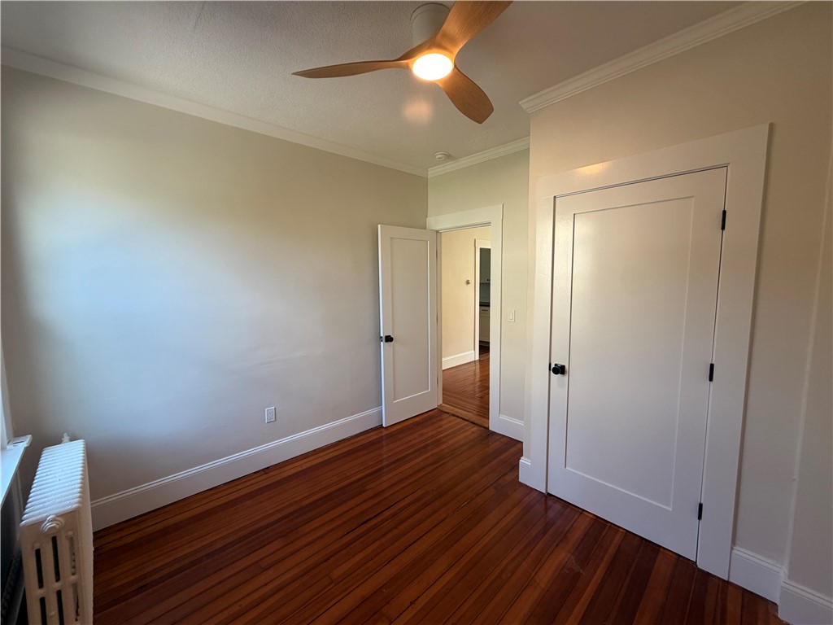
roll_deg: +0.9
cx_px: 416
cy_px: 312
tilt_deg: -5.6
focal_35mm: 14
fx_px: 337
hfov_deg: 102.1
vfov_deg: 85.7
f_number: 2.2
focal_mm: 2.22
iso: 160
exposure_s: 1/112
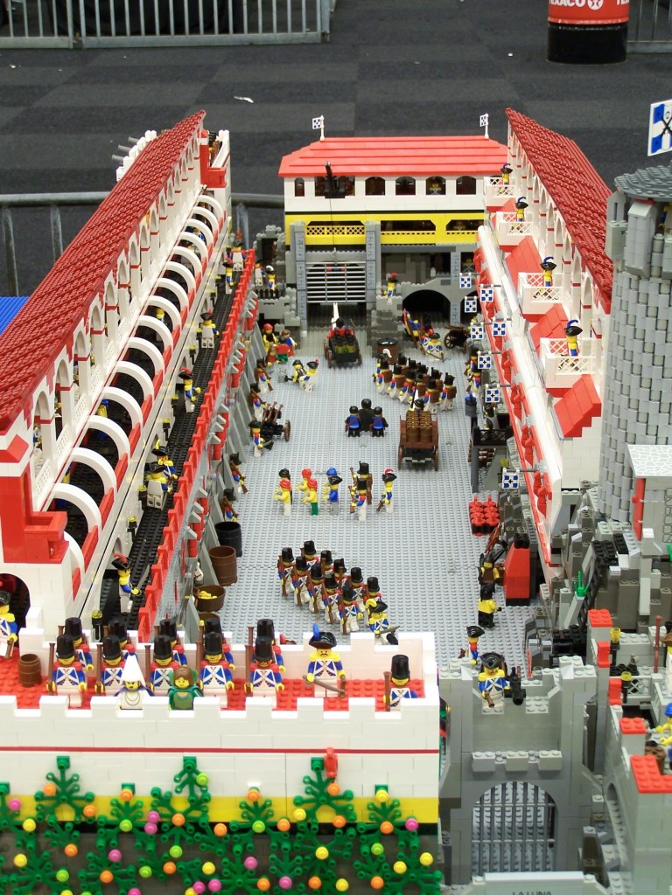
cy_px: 448
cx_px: 336
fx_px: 1657
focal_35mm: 64
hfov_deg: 22.9
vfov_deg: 30.3
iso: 80
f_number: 3.2
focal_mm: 10.7
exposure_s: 1/2
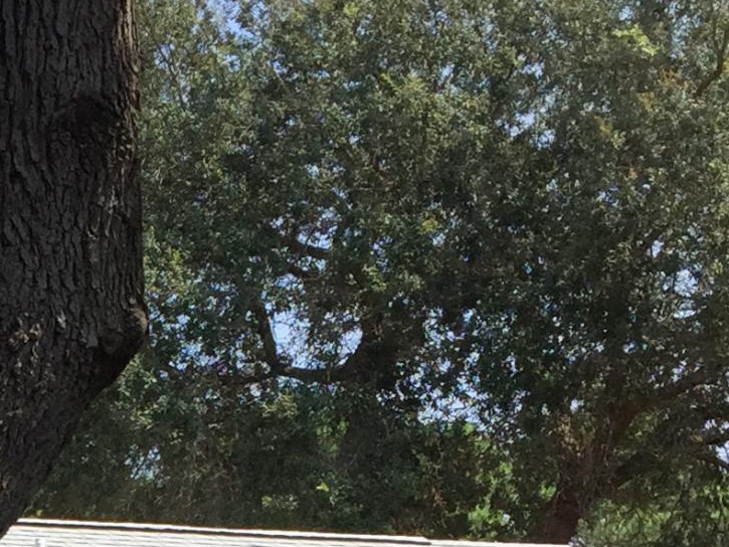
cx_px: -262
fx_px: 2528
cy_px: 980
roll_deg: -0.2
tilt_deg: -2.8
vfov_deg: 11.5
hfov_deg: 15.5
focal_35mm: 120
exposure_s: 1/1130
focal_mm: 4.15
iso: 32
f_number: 2.2
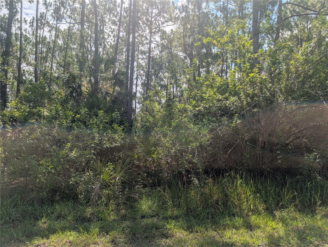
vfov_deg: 56.9
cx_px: 164
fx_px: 228
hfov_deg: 71.5
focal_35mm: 24
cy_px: 124
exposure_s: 1/9346
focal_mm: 6.9
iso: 20
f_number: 1.68
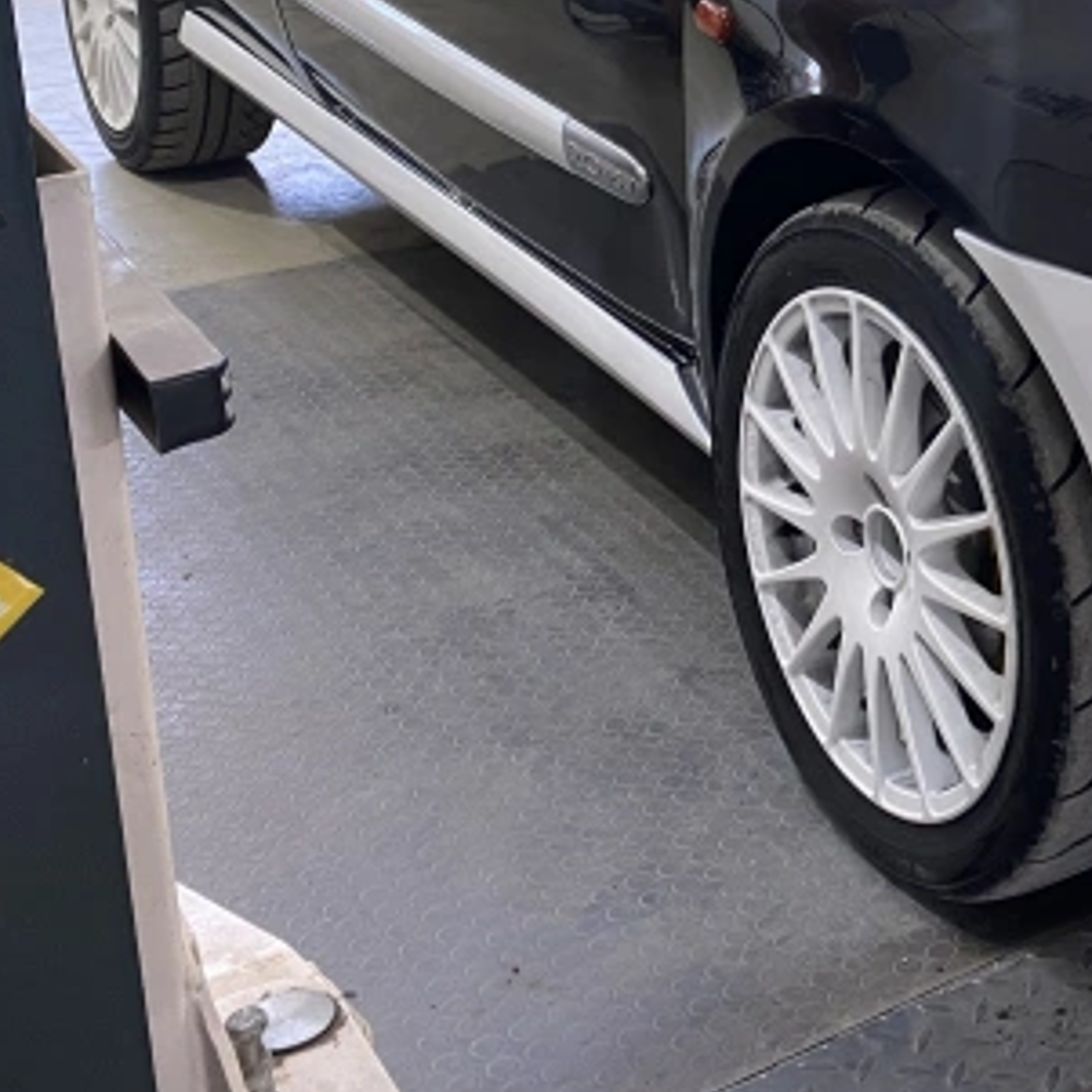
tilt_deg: -12.8
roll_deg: -0.1
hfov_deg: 25.5
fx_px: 2177
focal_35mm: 61
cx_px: 1284
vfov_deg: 27.1
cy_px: 87
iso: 125
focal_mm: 4.25
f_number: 1.8
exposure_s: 1/50
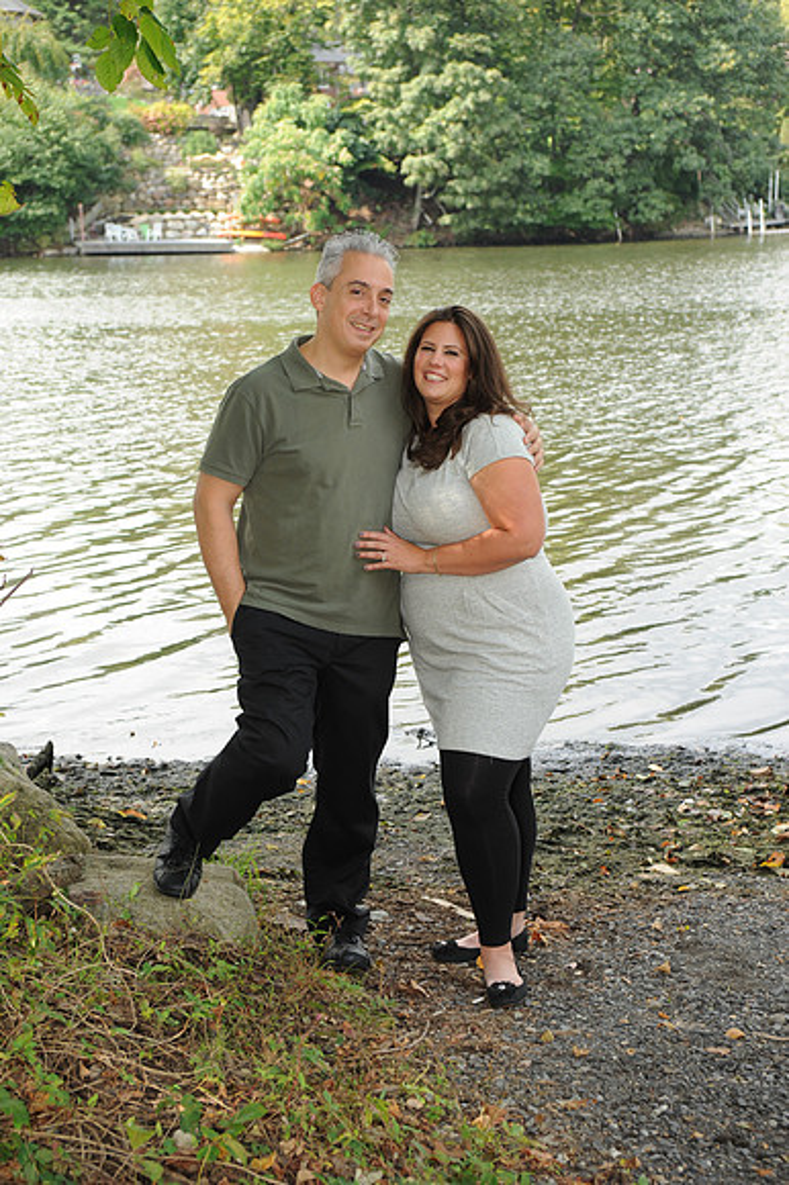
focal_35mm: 55
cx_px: 394
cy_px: 592
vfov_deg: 36.3
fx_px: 1810
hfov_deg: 24.6
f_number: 6.3
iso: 500
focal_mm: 55
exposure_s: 1/250
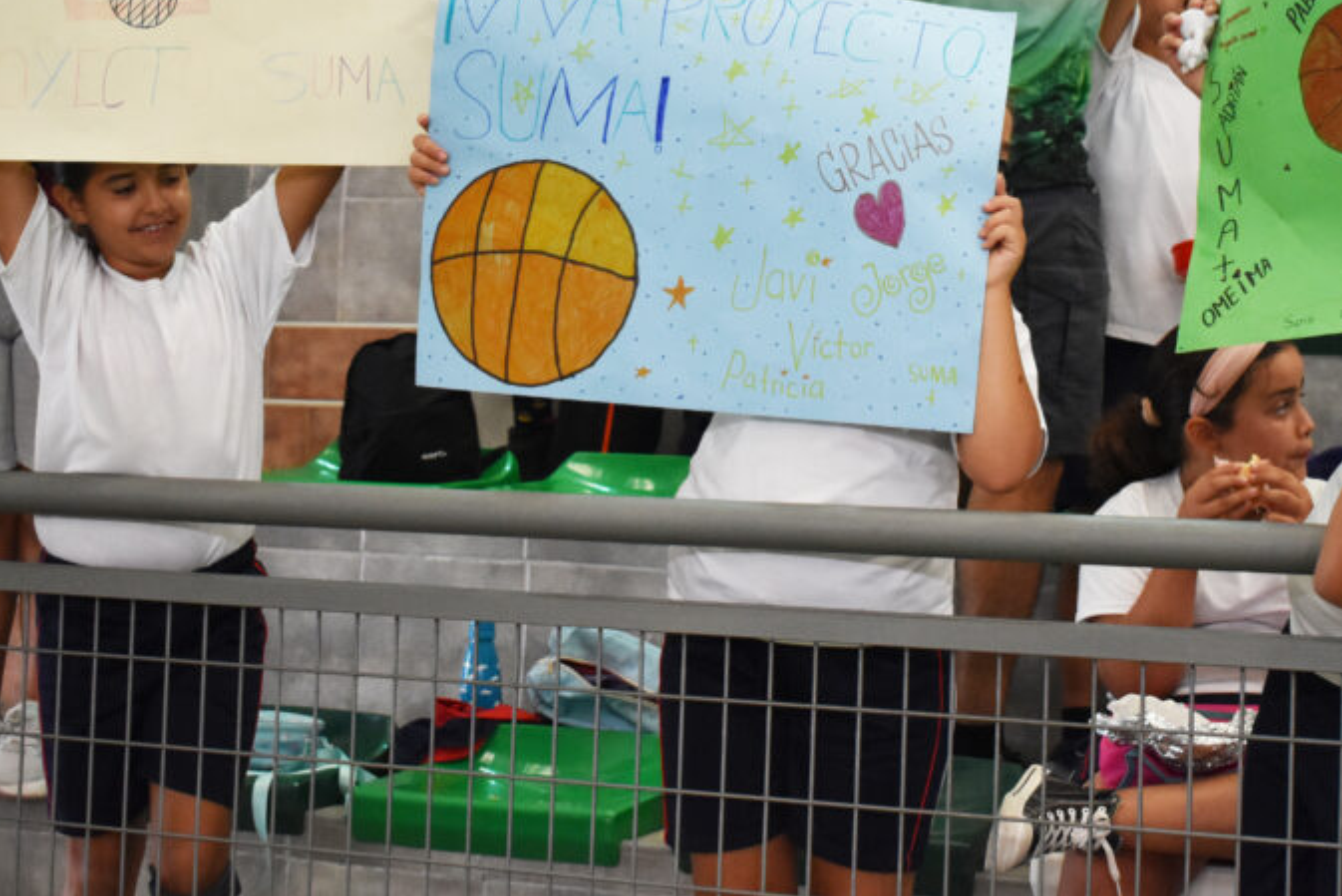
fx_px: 2638
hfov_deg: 28.5
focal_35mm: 71
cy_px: 238
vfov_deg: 19.1
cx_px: 782
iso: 2000
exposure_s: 1/500
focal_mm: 31
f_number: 4.2
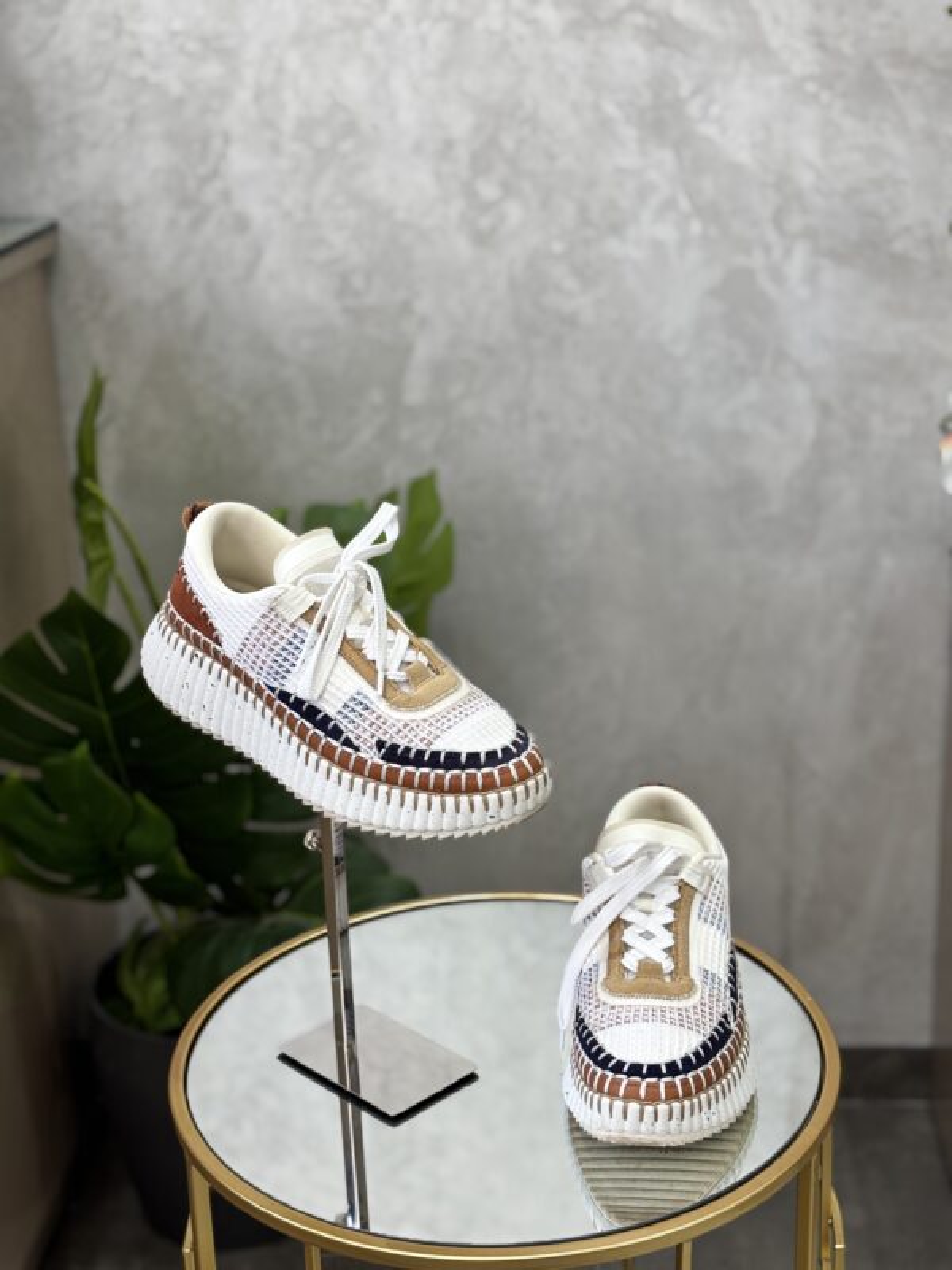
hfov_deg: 28.0
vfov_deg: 36.8
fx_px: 1907
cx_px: 476
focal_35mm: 52
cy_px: 635
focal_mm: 5.96
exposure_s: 1/50
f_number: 1.6
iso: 25
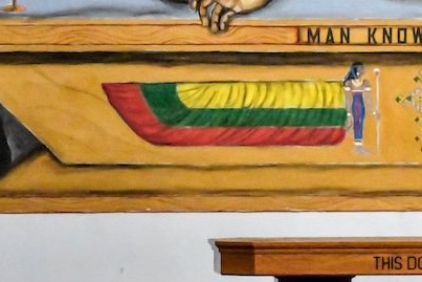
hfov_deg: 5.5
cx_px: 471
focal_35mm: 375
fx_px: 4397
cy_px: 320
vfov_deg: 3.7
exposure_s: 1/500
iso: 25600
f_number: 8
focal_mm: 105
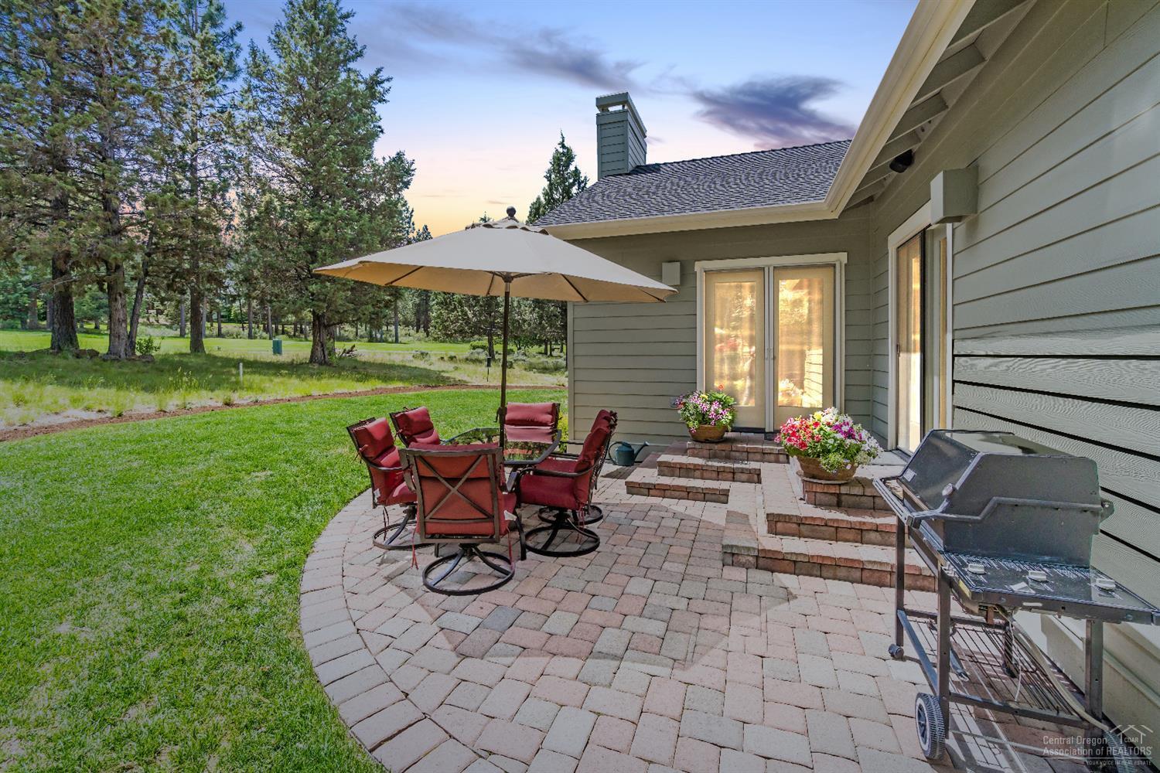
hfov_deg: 100.4
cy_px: 386
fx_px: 483
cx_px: 580
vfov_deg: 77.3
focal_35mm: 15
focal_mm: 10
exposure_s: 1/160
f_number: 10
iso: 200
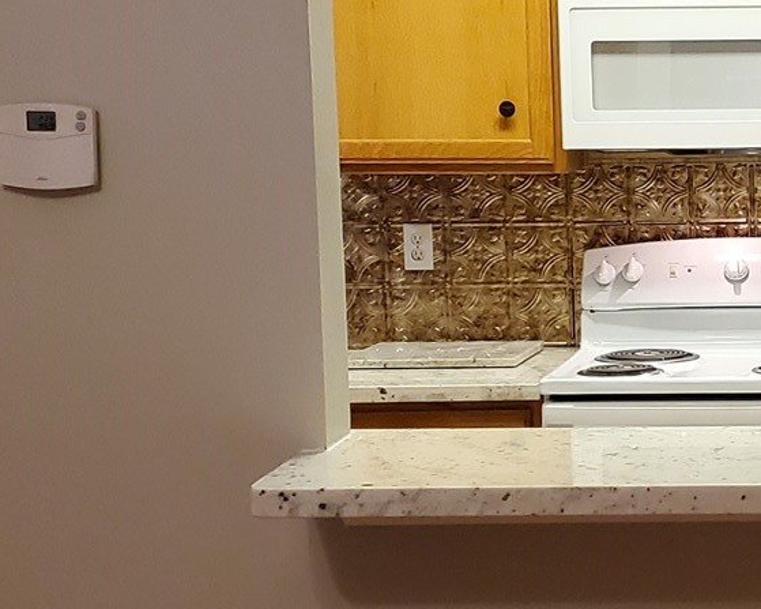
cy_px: 326
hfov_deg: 19.7
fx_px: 2094
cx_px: 848
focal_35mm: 93
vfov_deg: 16.5
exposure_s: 1/120
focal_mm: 4.3
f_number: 1.5
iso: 320
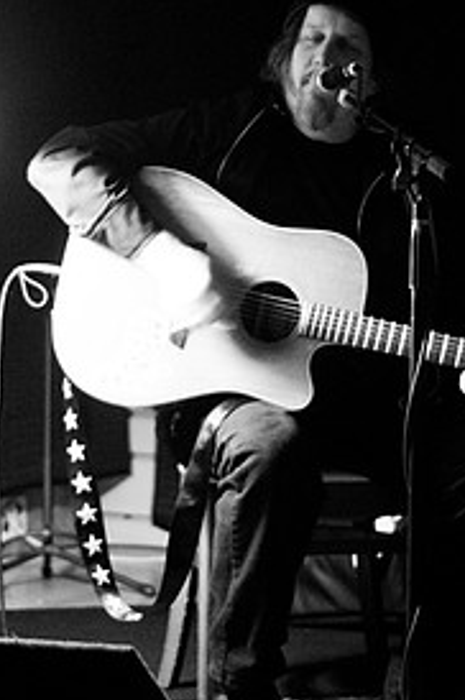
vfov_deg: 16.6
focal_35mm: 123
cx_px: 162
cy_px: 220
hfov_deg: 11.1
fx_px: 2389
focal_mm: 50
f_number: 1.8
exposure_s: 1/10
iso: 1250
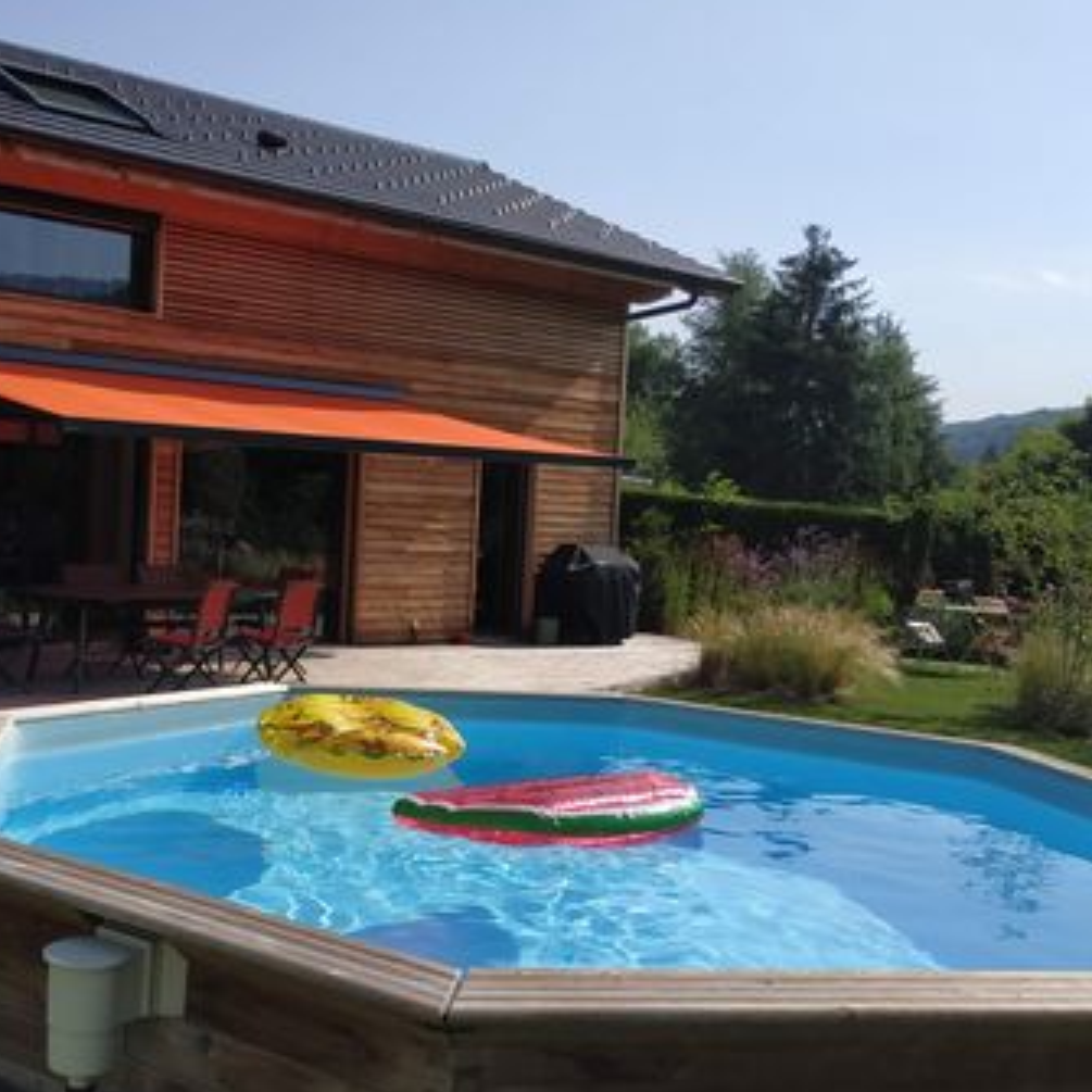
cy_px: 535
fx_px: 1356
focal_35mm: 38
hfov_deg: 43.2
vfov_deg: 43.9
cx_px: 352
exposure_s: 1/3937
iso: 160
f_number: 1.9
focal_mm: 3.94
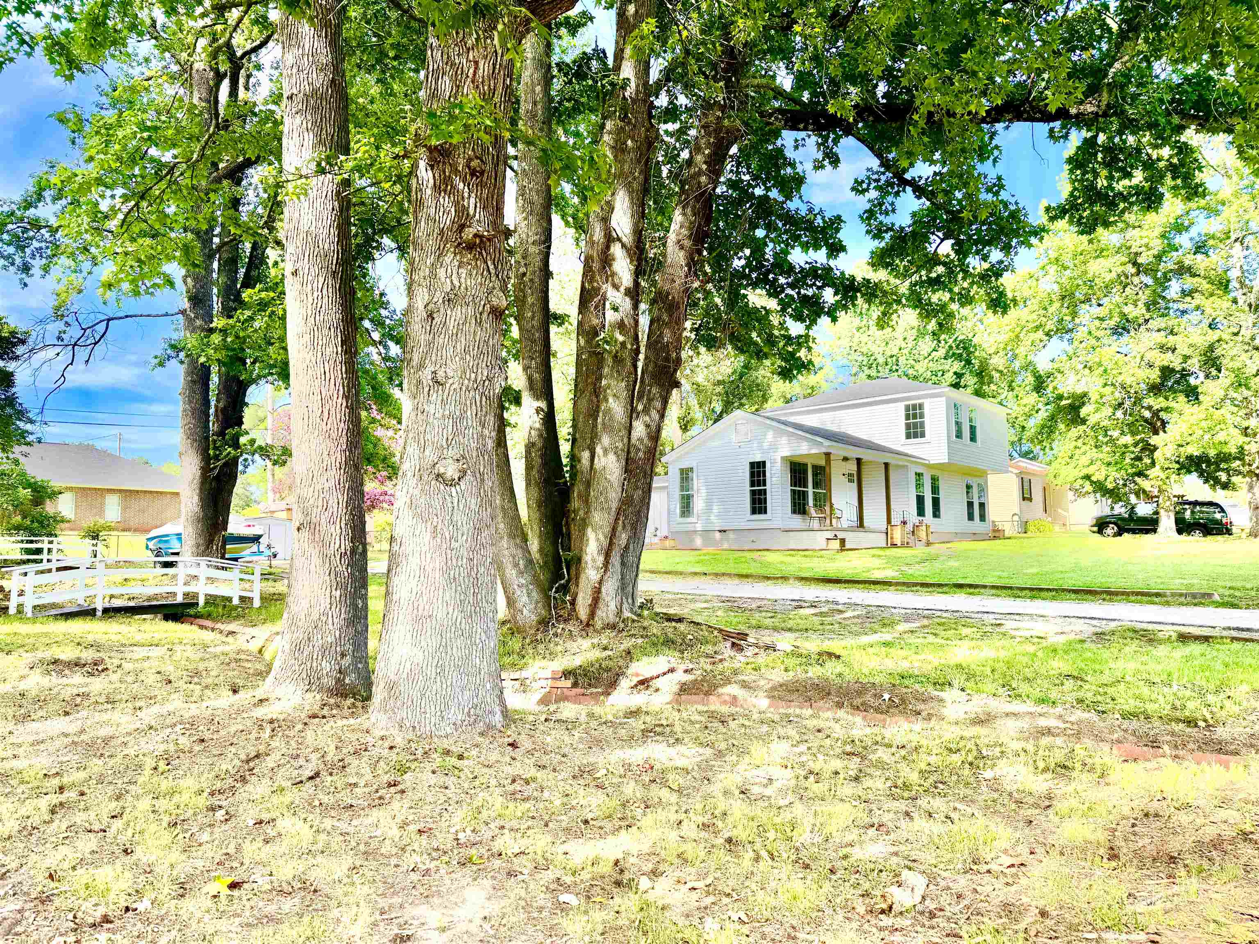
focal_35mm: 24
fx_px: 873
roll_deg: +1.6
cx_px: 630
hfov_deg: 71.6
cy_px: 472
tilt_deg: +6.4
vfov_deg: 56.8
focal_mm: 6.76
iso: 80
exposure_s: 1/1010
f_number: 1.78
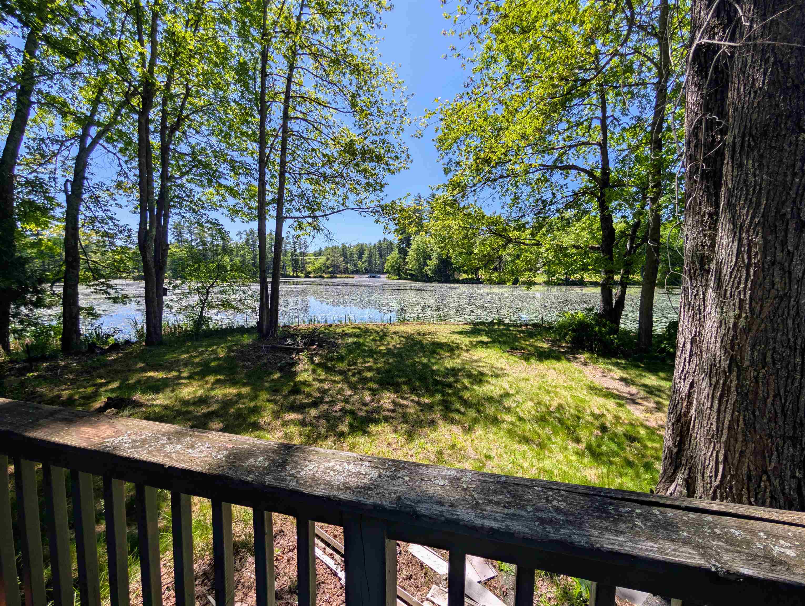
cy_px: 303
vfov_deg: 94.6
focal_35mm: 12
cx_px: 402
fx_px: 279
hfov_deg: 110.5
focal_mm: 2.02
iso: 50
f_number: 1.7
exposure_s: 1/2331
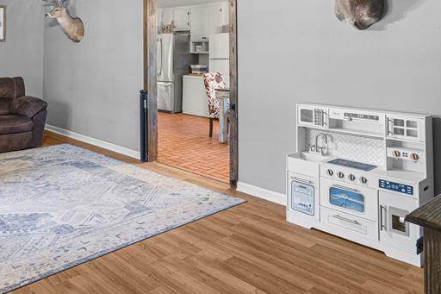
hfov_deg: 57.3
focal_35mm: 32
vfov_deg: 40.0
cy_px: 73
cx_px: 144
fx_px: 392
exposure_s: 1/2.5
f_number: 10
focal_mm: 16
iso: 400
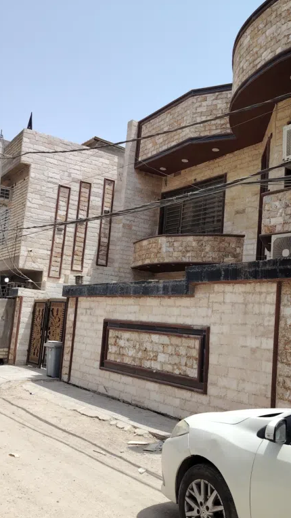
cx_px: 133
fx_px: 480
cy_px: 259
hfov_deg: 33.7
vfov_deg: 56.6
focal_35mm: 35
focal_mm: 5.25
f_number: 1.75
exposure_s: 1/742
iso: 100
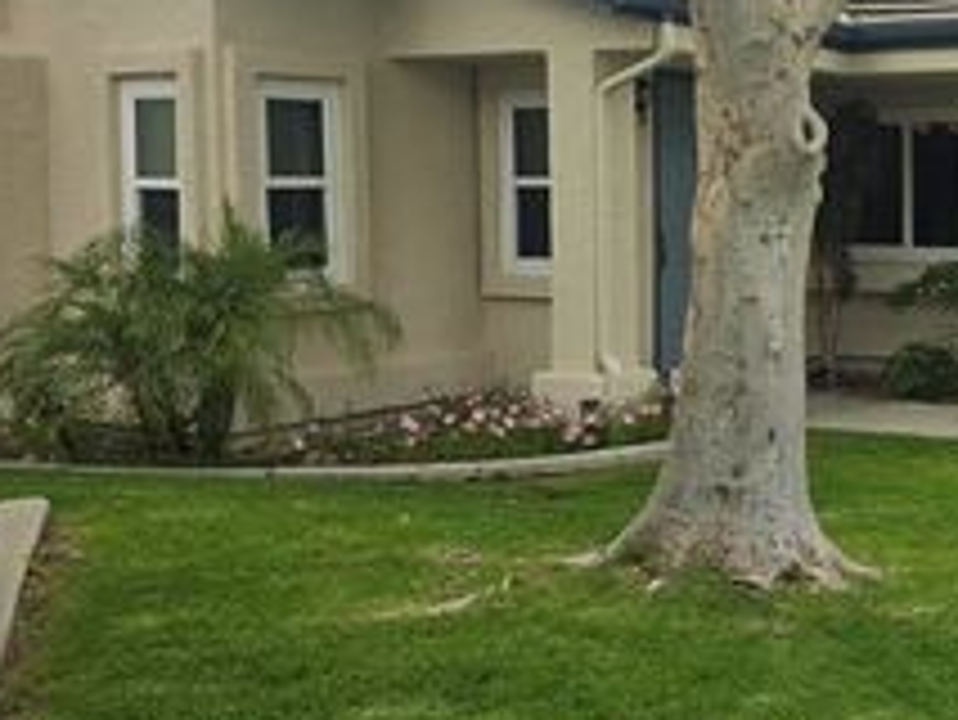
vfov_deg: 26.9
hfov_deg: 31.8
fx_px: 1495
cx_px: 1030
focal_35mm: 54
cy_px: 259
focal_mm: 6.3
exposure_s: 1/4145
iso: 80
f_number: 1.7
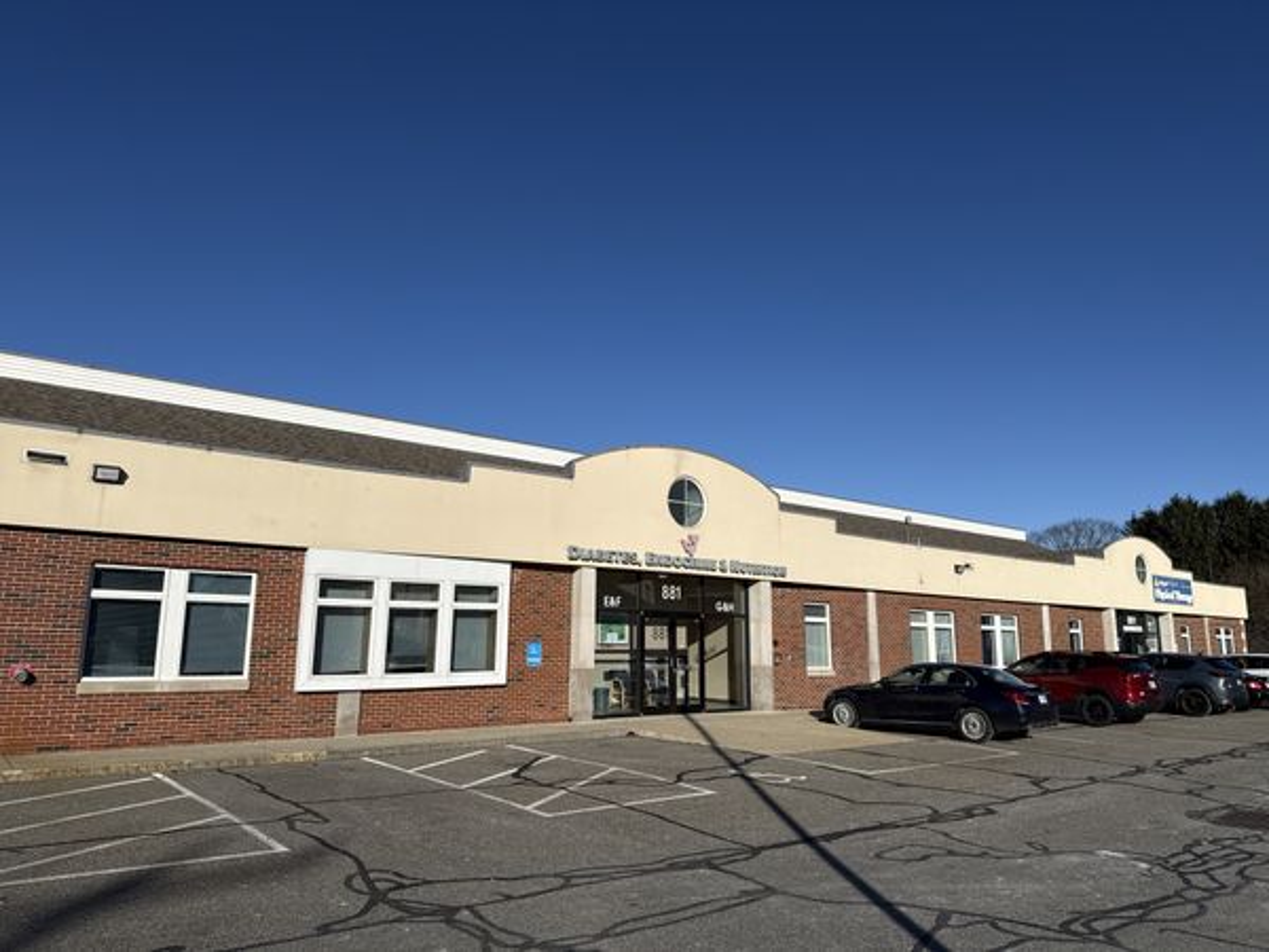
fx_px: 880
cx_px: 634
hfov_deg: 71.6
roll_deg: -1.1
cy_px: 476
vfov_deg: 56.8
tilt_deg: +12.6
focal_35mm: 24
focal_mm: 6.76
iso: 80
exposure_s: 1/10309
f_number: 1.78
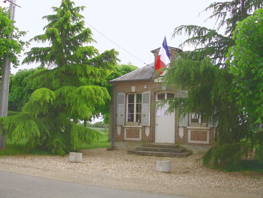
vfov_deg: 40.7
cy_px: 99
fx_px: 266
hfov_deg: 52.6
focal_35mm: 35
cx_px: 132
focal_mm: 5.8
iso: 80
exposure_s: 1/160
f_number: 4.3
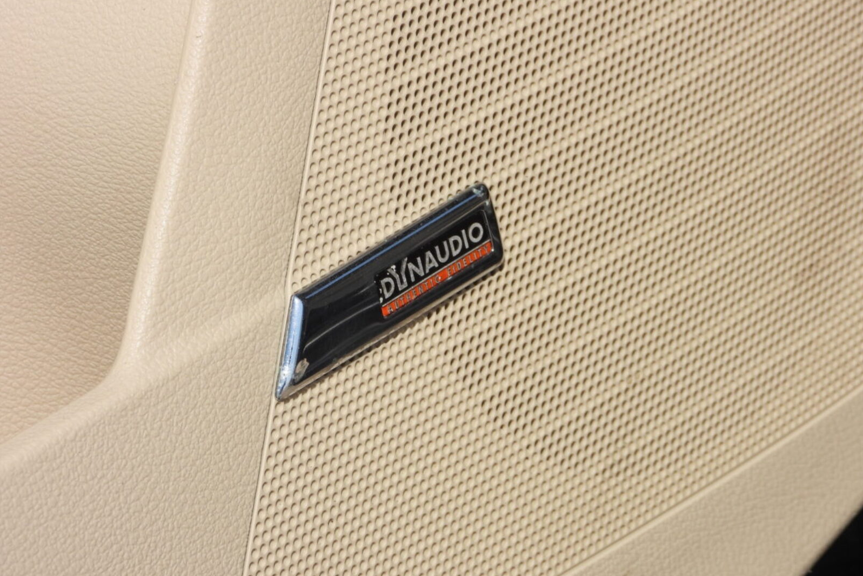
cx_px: 431
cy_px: 315
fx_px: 6880
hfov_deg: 7.2
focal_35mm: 287
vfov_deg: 4.8
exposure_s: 1/1250
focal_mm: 49.5
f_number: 4.5
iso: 100
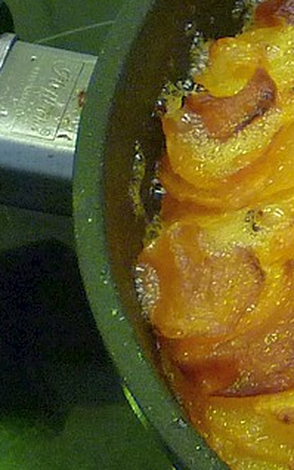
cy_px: 239
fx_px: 2101
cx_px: 737
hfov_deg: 7.4
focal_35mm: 164
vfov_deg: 12.8
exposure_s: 1/30
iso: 250
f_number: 2.8
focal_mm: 5.5
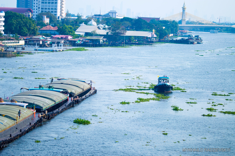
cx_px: 118
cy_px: 78
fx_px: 1027
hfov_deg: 13.1
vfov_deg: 8.7
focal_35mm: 158
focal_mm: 105
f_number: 2.8
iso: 100
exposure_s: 1/1250
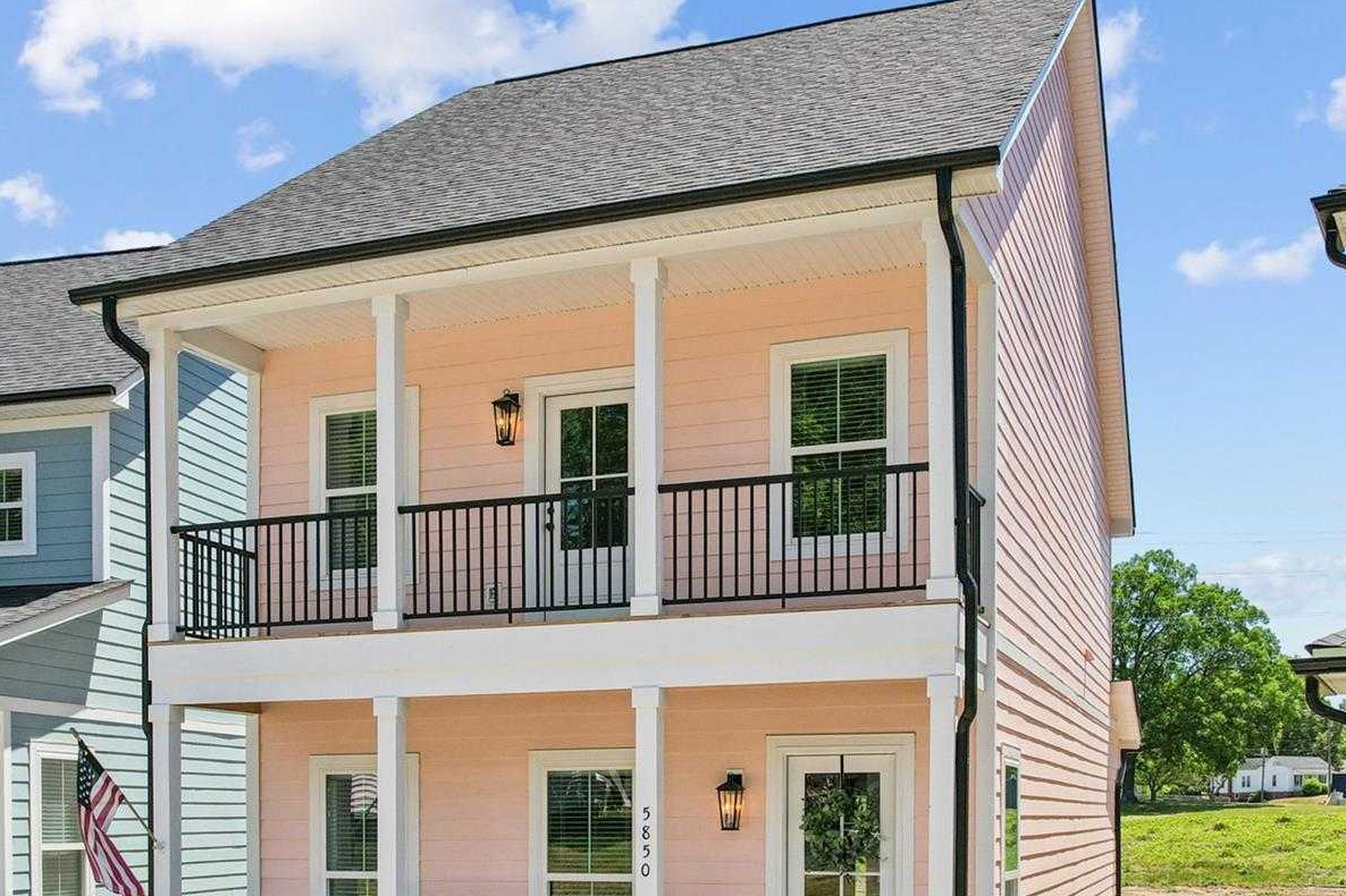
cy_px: 572
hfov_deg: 50.6
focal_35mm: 38
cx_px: 616
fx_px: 1420
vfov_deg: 34.8
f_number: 2.8
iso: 200
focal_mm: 8.4
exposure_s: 1/350
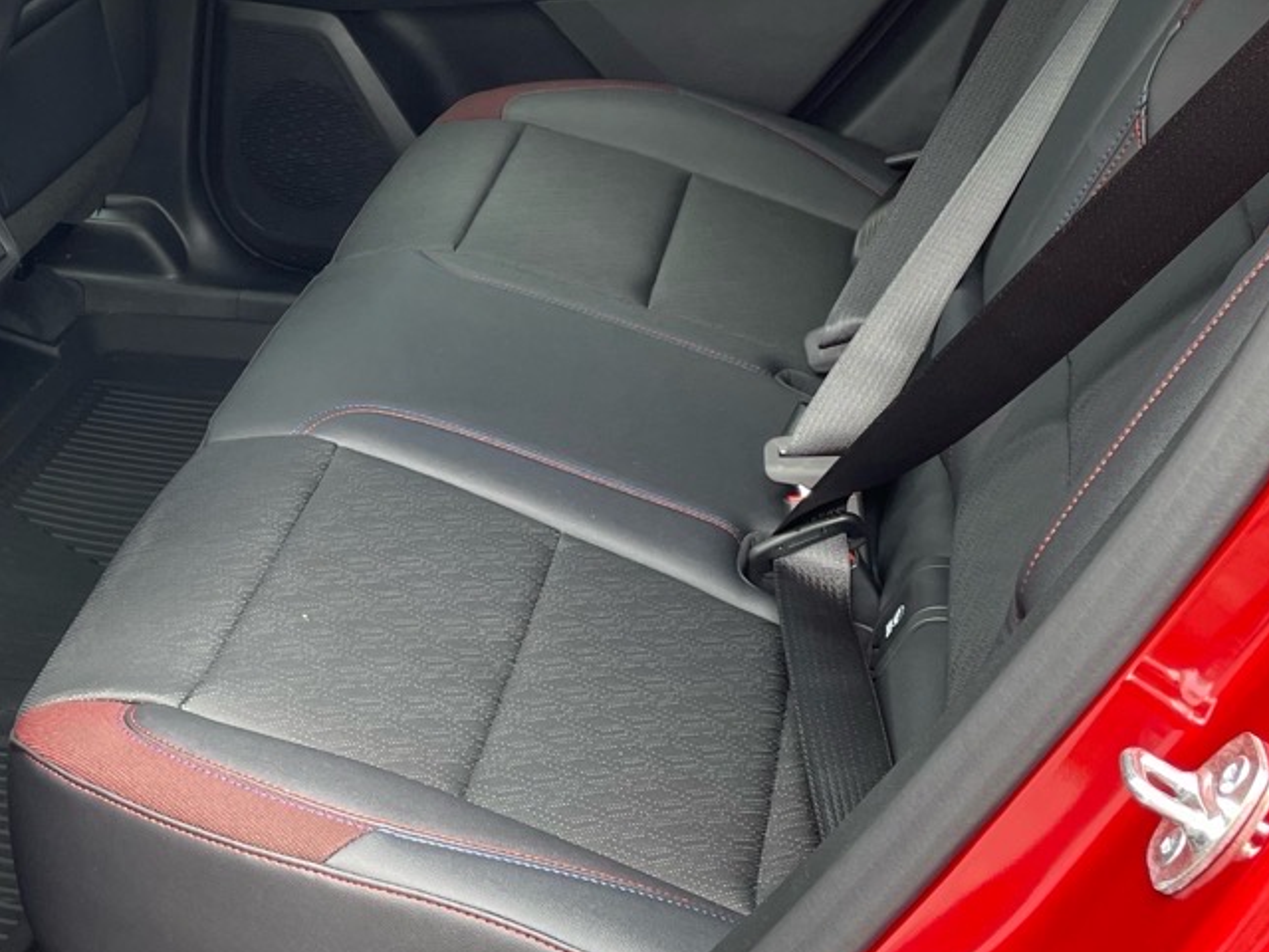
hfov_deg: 28.5
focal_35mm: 65
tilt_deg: -19.6
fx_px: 2383
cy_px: 204
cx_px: 93
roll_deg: +1.1
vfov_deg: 22.3
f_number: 1.6
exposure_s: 1/121
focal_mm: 4.2
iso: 50
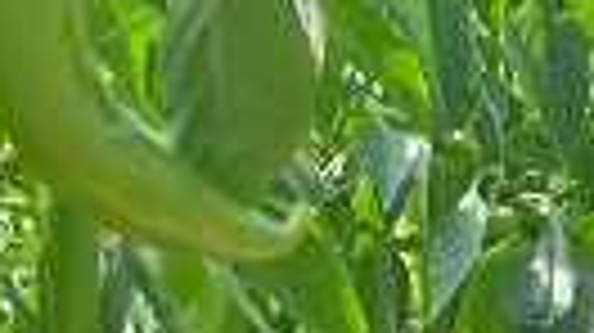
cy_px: 407
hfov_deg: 11.8
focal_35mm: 171
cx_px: 994
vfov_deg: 7.0
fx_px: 2691
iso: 320
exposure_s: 1/220
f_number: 4
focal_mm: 18
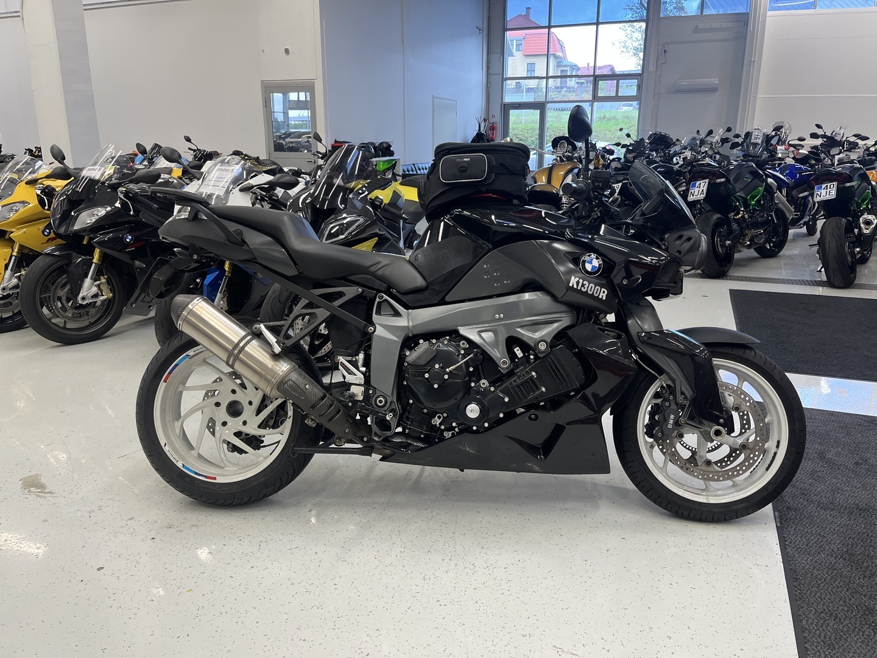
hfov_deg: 67.3
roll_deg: +0.3
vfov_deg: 53.1
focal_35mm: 26
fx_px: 659
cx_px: 438
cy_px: 329
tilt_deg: -14.7
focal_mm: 5.1
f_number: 1.6
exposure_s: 1/100
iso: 125
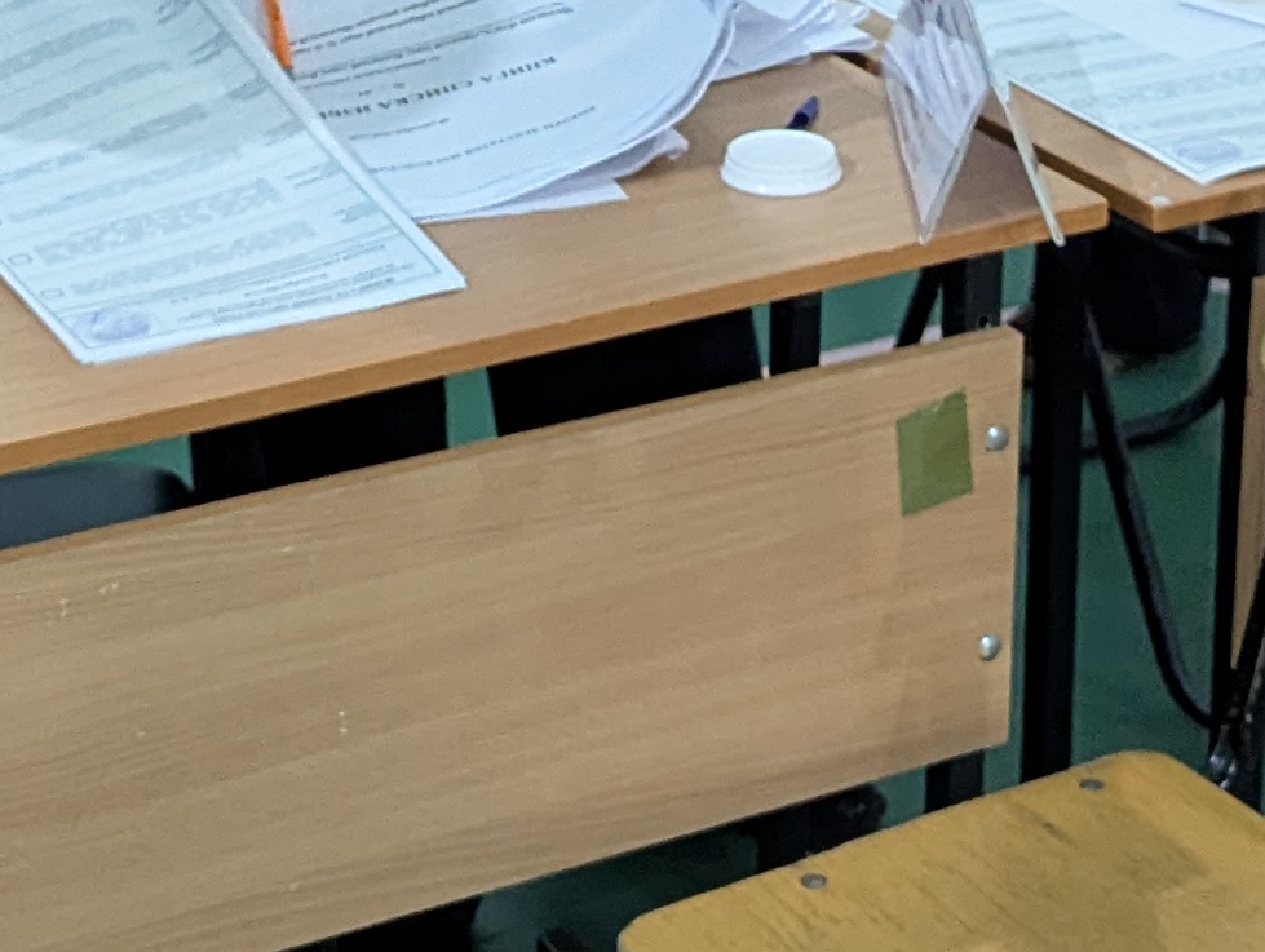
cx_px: 658
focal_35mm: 100
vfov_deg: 14.2
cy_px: -289
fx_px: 3659
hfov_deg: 19.6
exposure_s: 1/100
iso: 1703
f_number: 1.85
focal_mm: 6.81
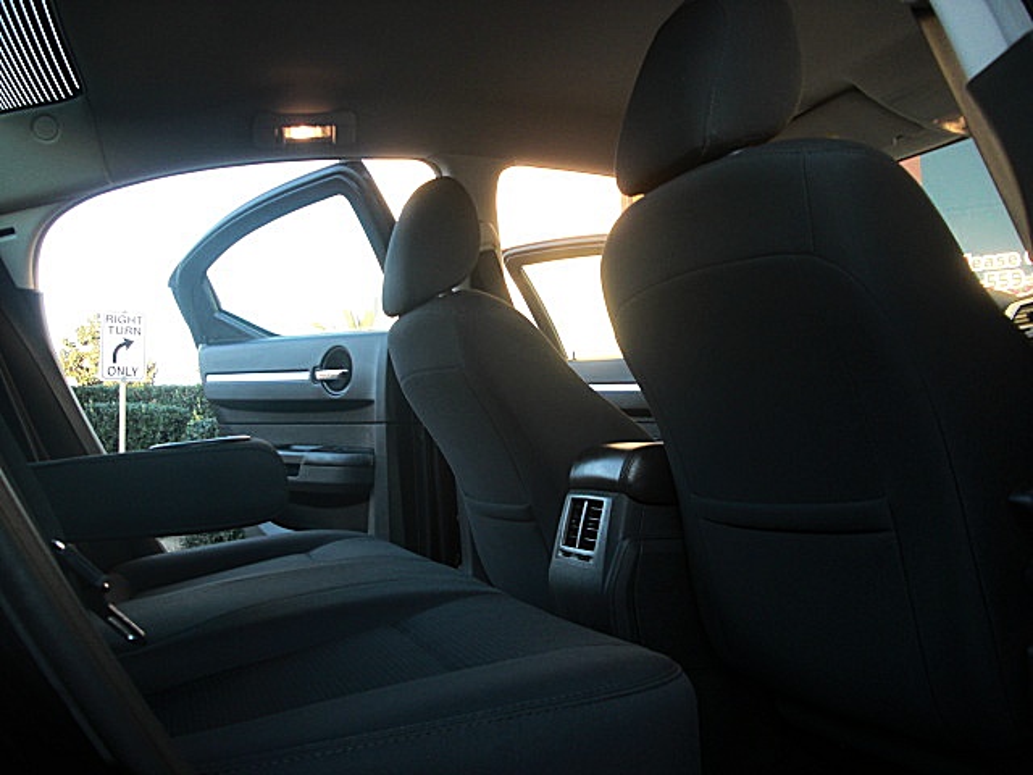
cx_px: 516
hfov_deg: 51.4
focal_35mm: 36
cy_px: 388
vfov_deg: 39.7
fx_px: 1074
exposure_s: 1/60
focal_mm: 6.3
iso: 100
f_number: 2.8
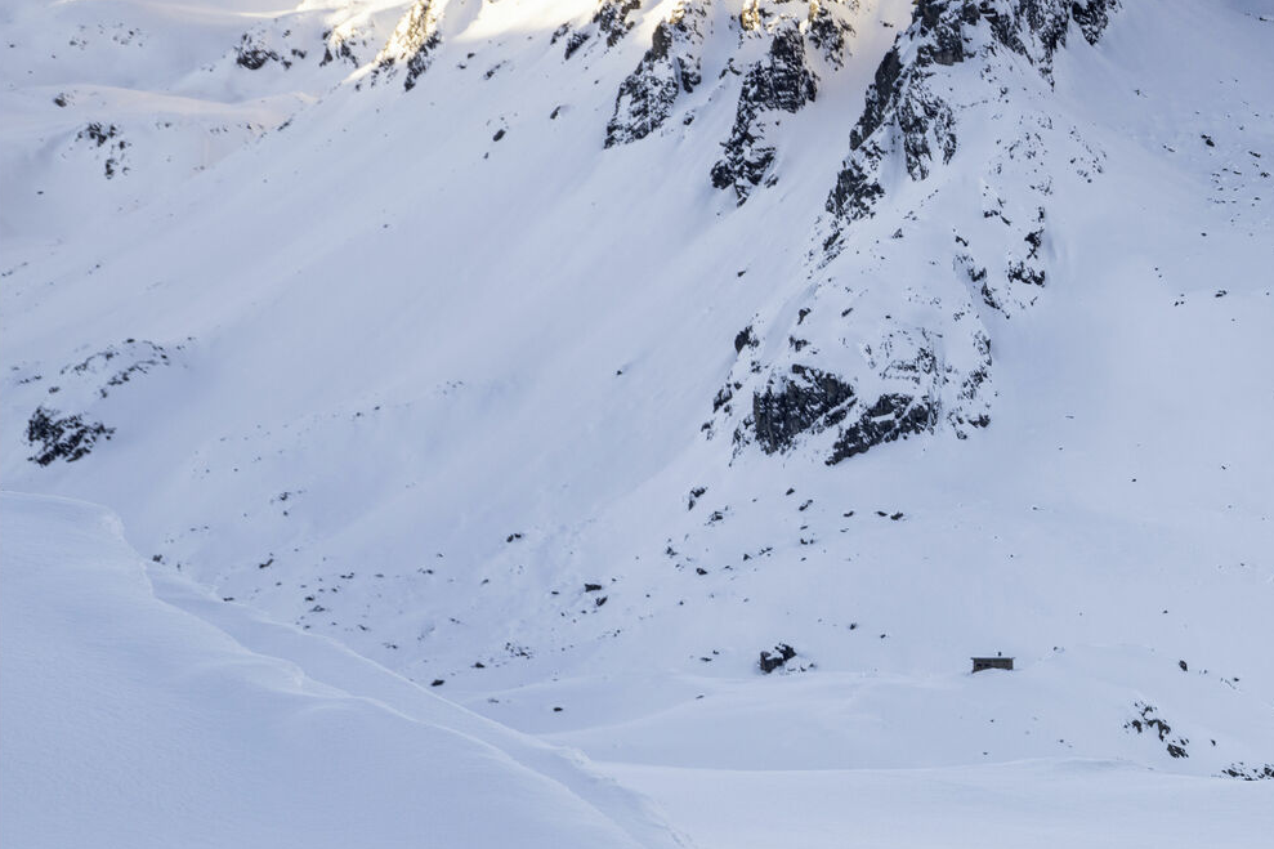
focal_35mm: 134
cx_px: 1849
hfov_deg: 14.4
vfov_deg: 10.2
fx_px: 4741
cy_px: 595
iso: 160
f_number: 7.1
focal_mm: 46
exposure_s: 1/50
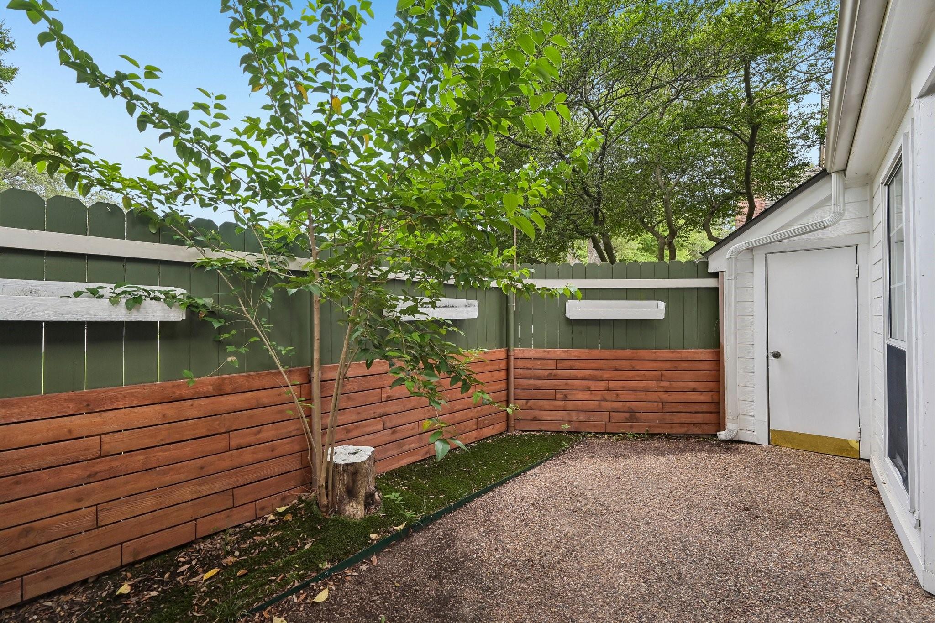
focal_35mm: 16
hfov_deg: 98.5
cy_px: 312
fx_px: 403
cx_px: 468
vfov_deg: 75.5
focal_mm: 15.5
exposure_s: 1/80
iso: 400
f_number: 8
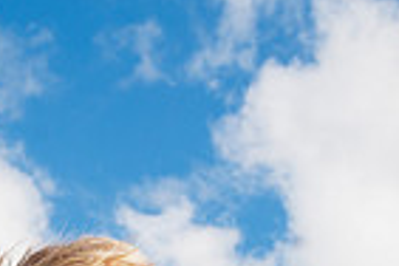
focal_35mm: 132
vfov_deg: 9.7
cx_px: -150
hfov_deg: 14.7
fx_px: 1463
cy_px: 538
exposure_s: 1/1600
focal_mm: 32
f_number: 8
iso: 320
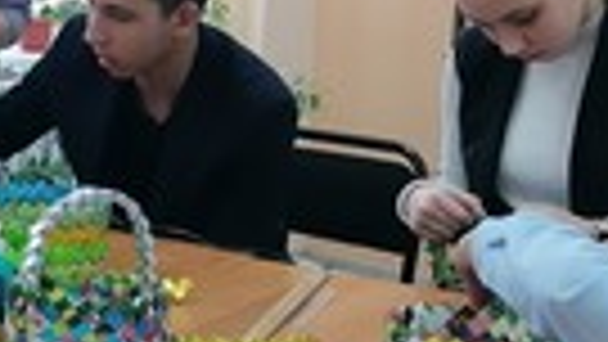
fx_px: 1403
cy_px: 54
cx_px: 99
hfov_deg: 24.0
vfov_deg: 13.8
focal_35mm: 87
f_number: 1.8
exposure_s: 1/100
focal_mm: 4.75
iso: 125
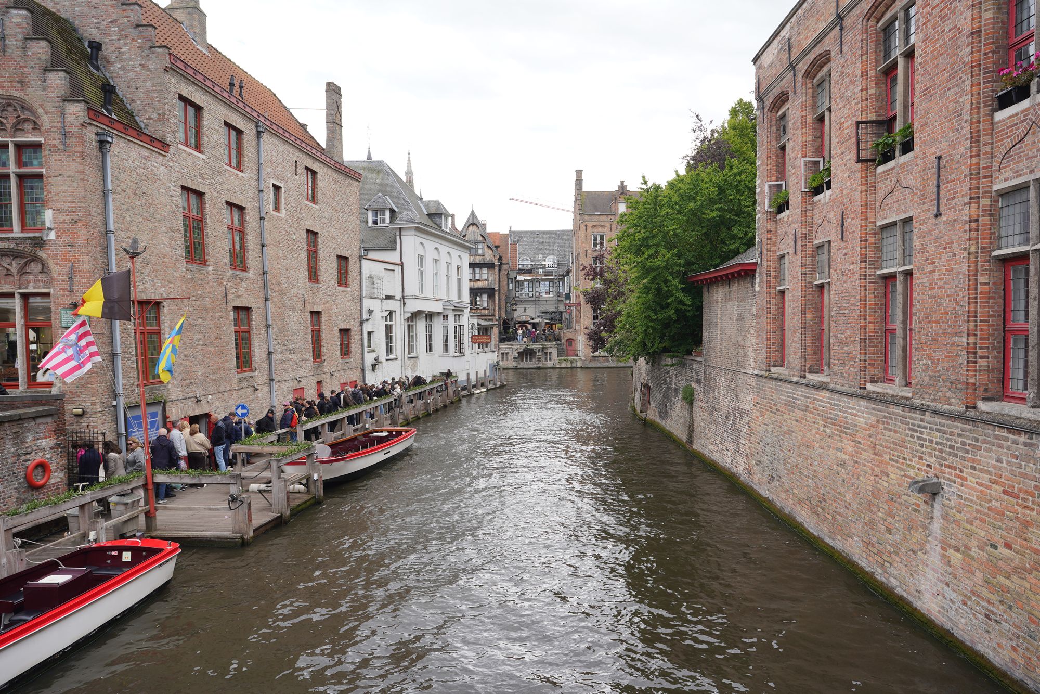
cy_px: 347
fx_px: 693
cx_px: 520
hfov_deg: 73.7
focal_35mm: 24
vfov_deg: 53.1
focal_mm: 24
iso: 100
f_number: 8
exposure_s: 1/100
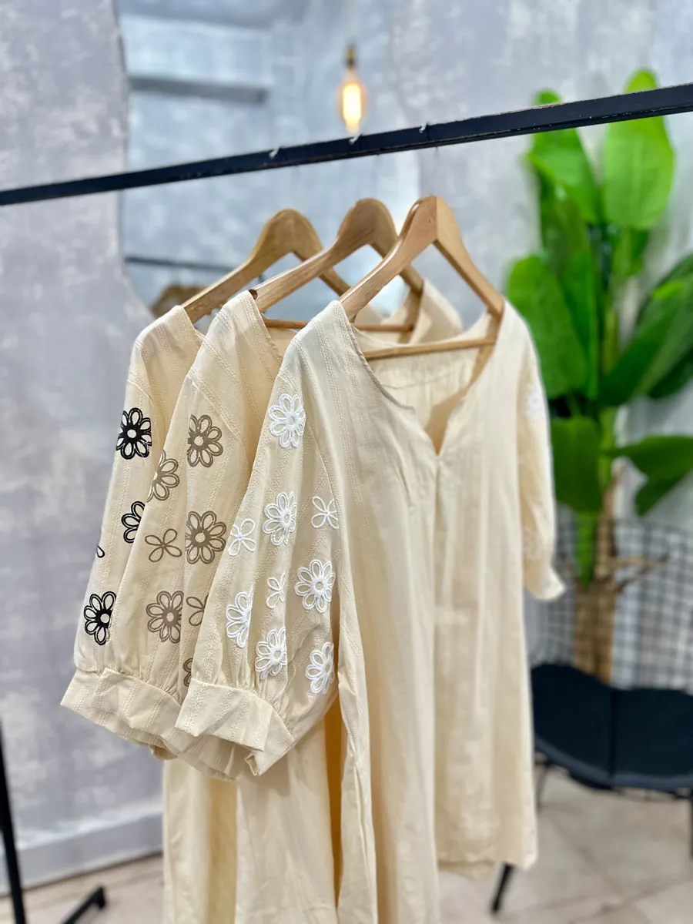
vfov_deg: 71.6
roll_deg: +1.0
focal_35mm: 24
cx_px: 346
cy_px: 462
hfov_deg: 56.8
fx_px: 641
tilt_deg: -10.8
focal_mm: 6.86
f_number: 1.78
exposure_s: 1/50
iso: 250
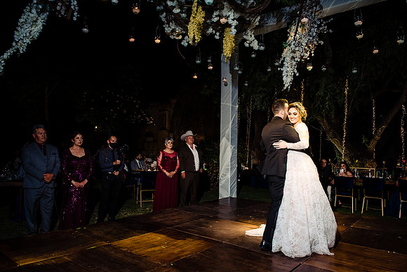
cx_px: 204
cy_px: 136
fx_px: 305
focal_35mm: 27
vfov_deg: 48.0
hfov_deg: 67.4
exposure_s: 1/160
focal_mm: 27
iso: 1600
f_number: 8
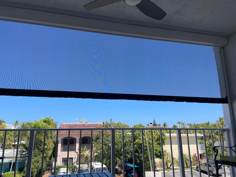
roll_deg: +1.4
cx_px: 114
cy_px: 85
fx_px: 184
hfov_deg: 65.3
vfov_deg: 51.3
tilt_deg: +14.3
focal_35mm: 27
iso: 32
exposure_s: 1/1984
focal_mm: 4.2
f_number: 1.6
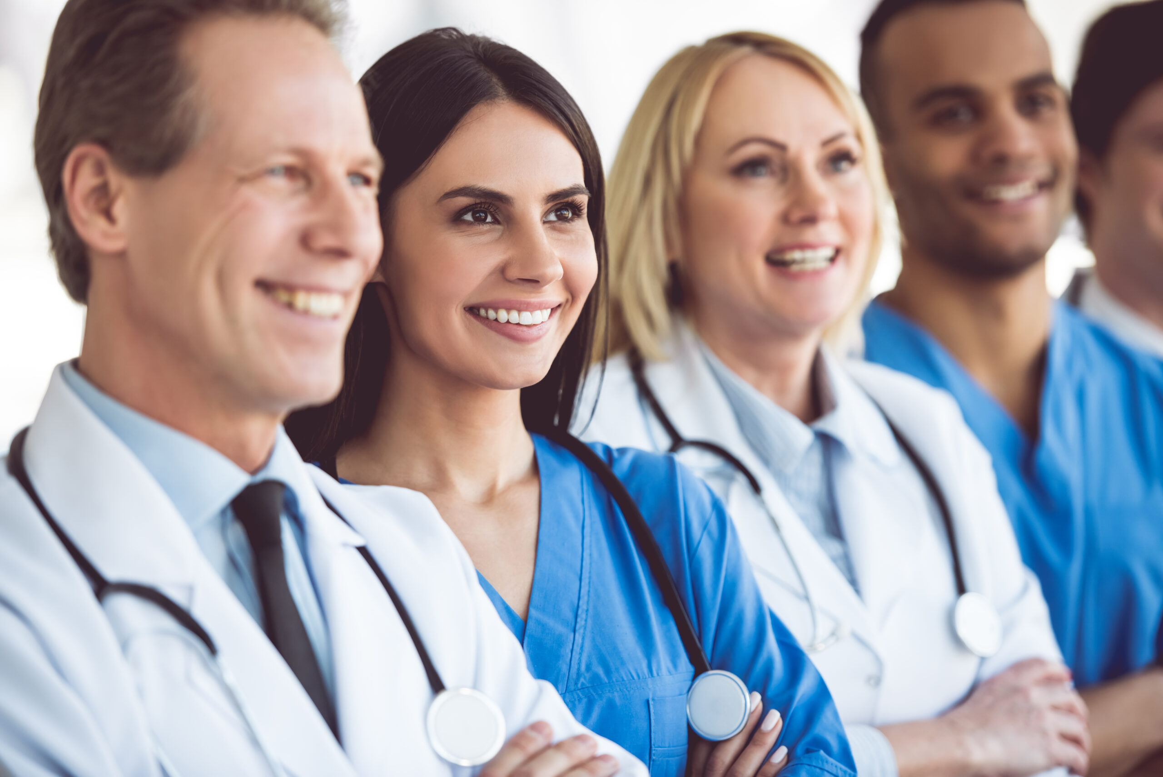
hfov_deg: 14.1
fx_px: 4686
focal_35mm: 145
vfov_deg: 9.5
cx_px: 582
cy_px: 388
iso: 500
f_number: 2.8
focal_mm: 145
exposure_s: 1/500
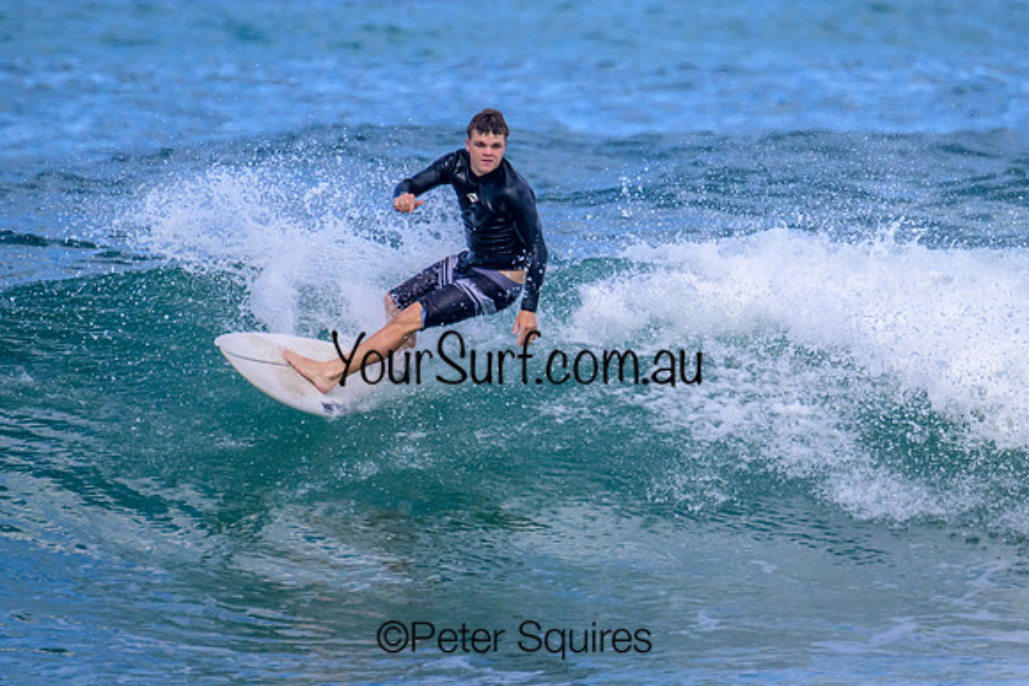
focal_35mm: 957
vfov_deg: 1.4
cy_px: 280
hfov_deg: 2.2
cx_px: 614
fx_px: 27368
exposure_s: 1/2000
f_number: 11
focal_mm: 800
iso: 1800
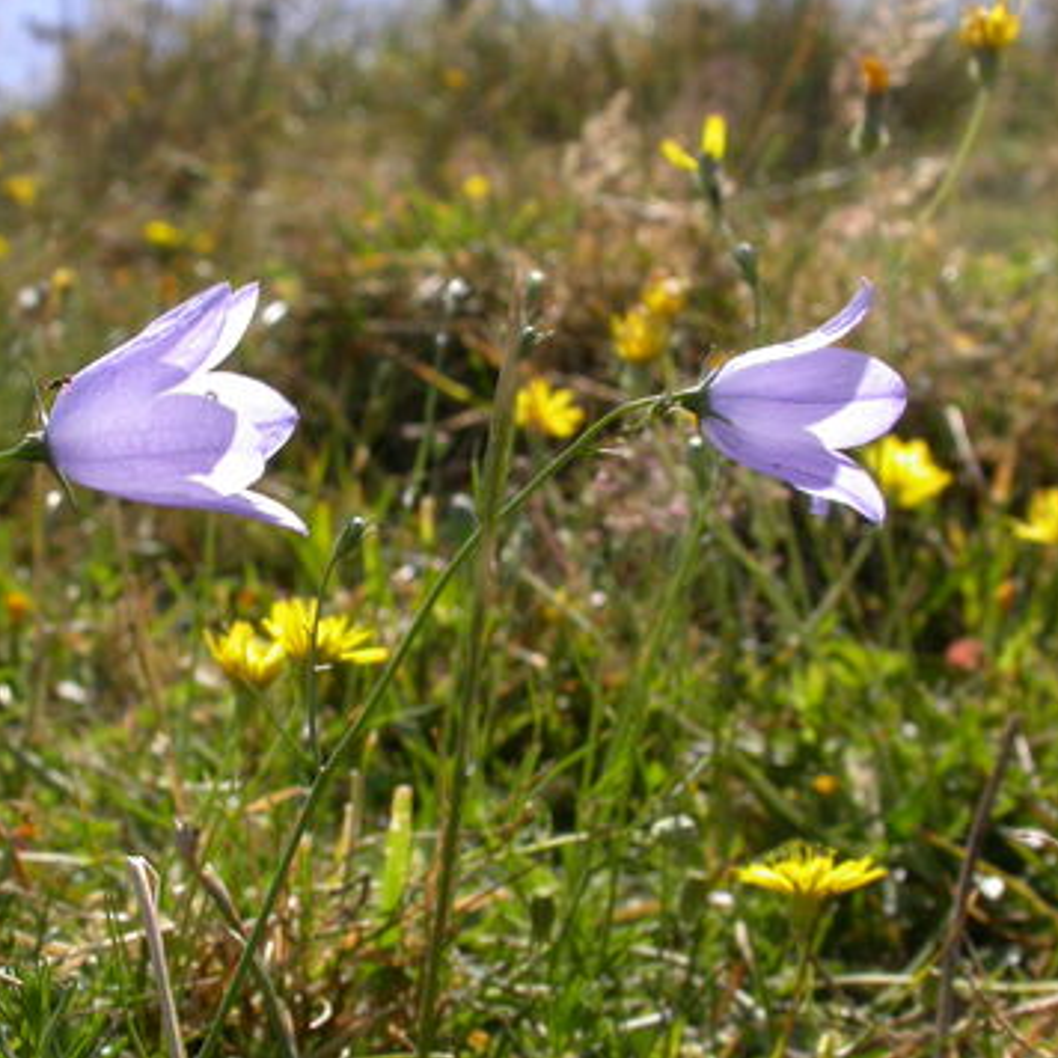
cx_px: 366
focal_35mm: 93
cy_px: 526
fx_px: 3216
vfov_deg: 18.7
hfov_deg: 18.6
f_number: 8.9
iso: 100
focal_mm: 16.2
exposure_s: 1/216
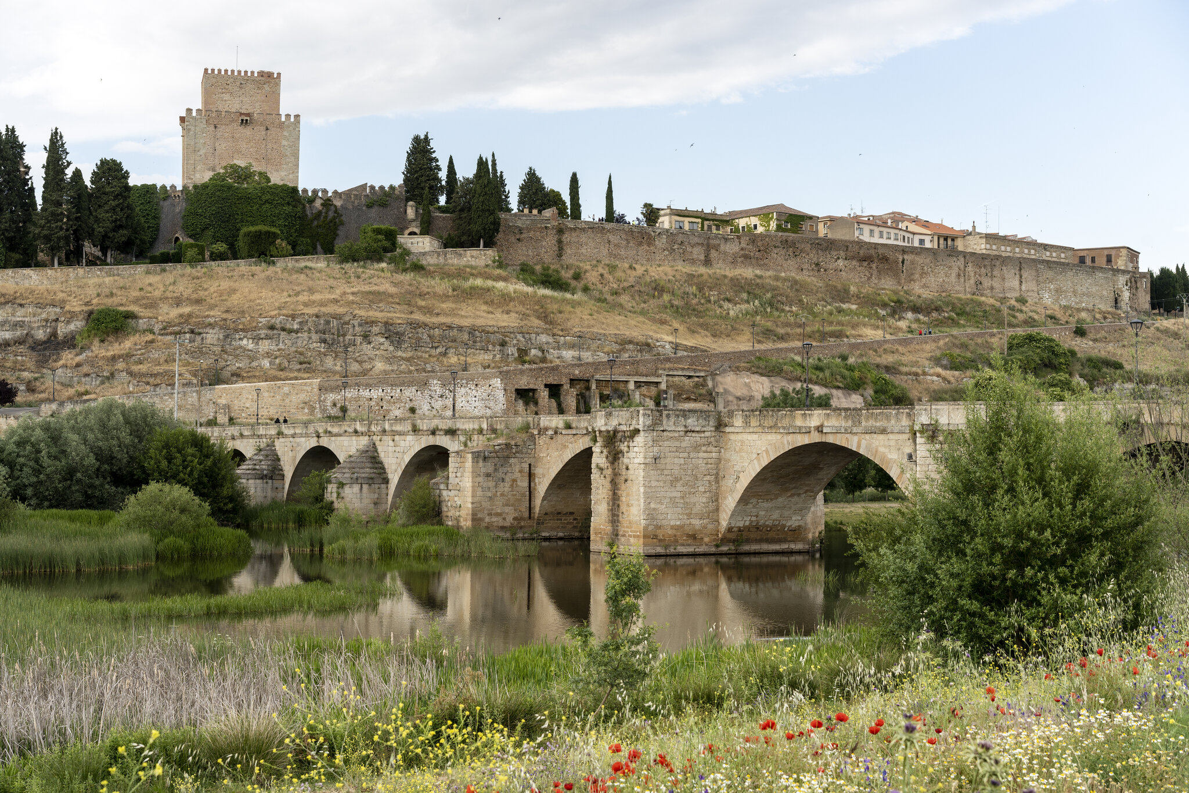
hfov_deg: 36.2
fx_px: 1816
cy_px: 396
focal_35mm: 55
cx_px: 594
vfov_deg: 24.6
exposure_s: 1/160
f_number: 8
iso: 200
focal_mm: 55
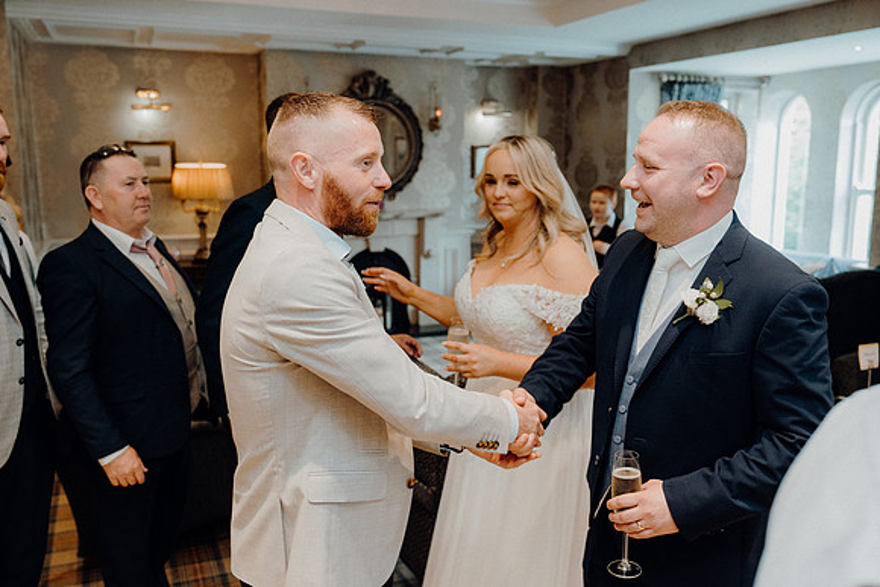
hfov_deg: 57.2
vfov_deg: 40.0
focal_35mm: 33
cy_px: 294
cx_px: 440
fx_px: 807
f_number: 3.5
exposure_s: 1/160
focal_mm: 33
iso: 1600
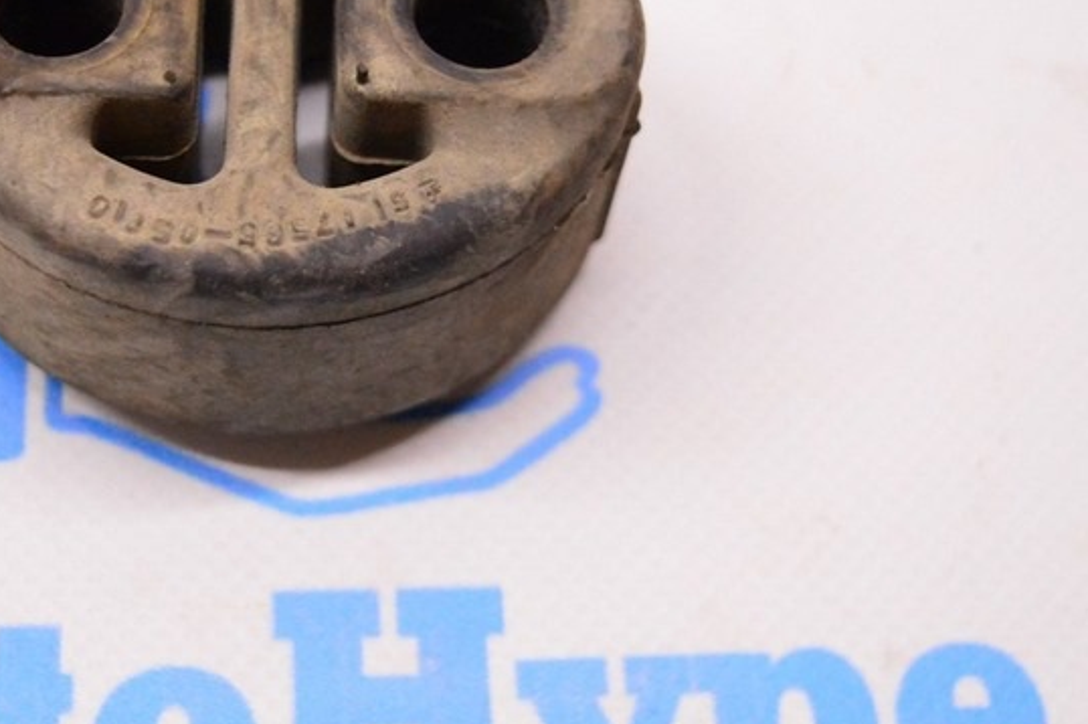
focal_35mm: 80
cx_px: 311
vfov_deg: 16.9
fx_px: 2416
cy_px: 165
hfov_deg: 25.2
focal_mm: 28
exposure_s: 1/320
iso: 3200
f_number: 4.2
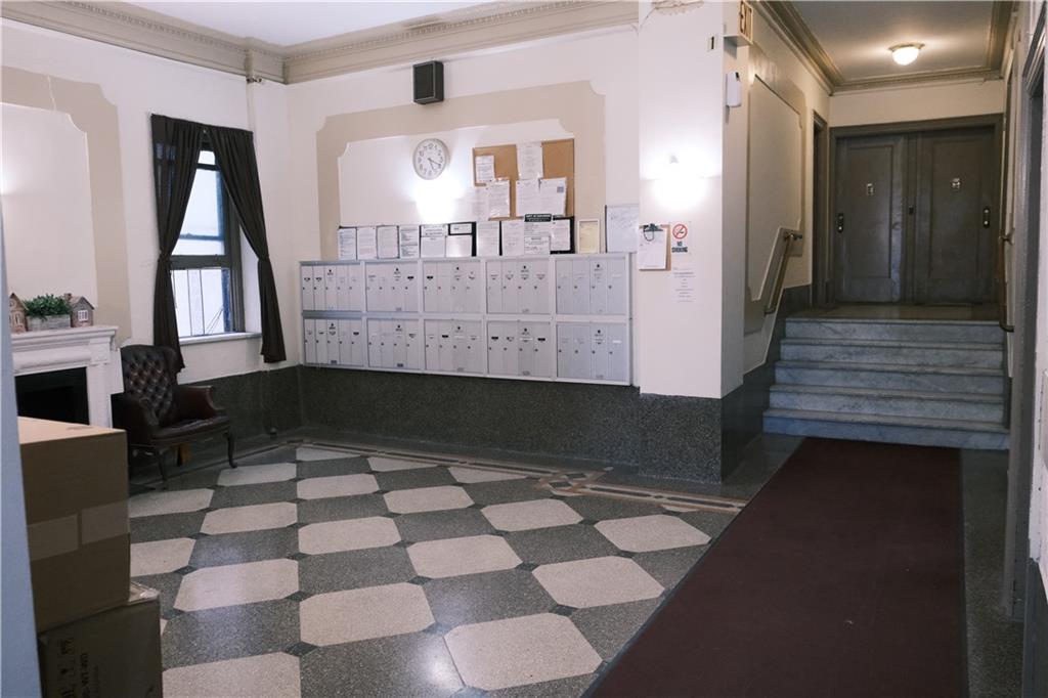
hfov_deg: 67.4
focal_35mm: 27
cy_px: 349
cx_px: 524
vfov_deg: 47.9
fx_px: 786
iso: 4000
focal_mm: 18
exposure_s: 1/100
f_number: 4
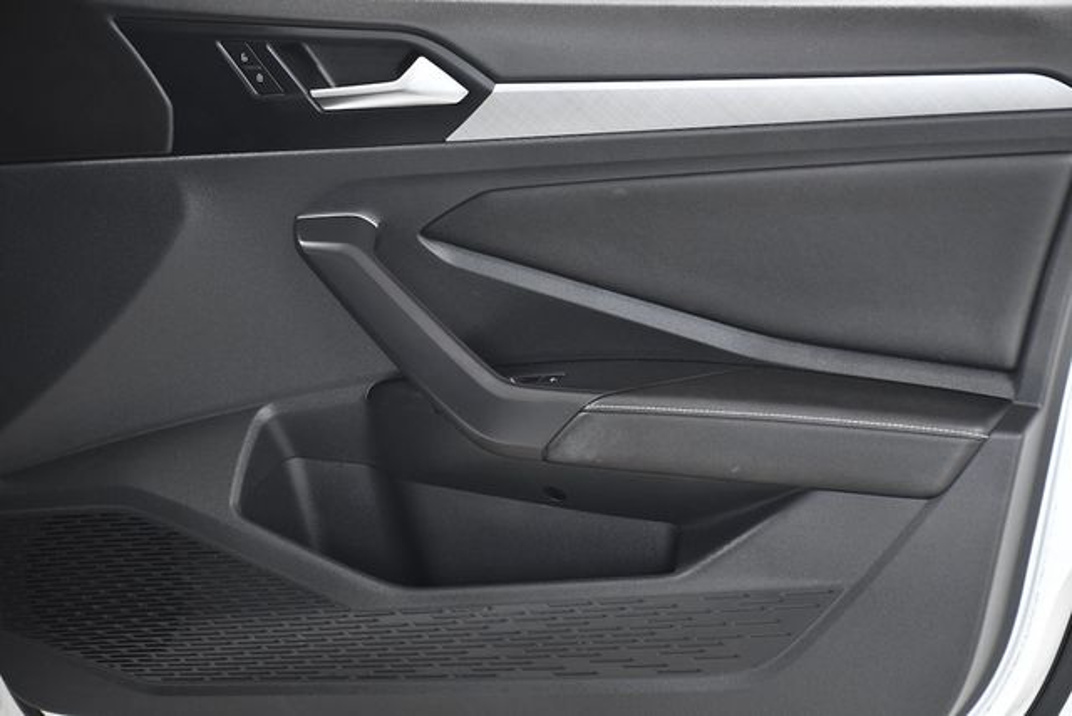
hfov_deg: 22.6
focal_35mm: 90
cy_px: 358
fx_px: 2680
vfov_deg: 15.2
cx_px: 536
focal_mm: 60
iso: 2000
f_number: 5.6
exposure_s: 1/125
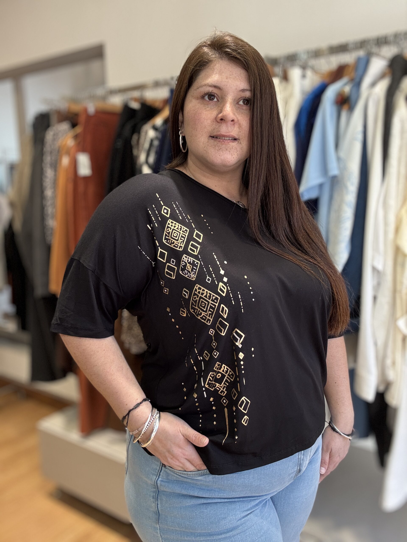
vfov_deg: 60.0
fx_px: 470
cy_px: 271
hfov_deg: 46.8
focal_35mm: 30
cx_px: 204
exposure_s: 1/50
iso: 50
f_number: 1.9
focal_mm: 2.69
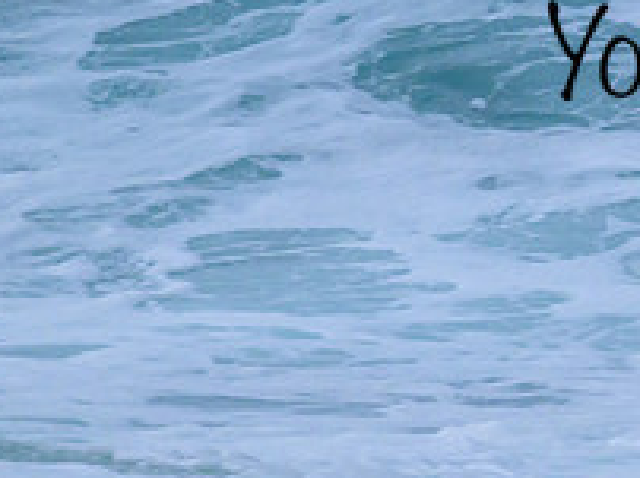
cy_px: -63
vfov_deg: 0.6
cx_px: 1018
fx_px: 48549
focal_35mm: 2629
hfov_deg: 0.8
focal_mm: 680
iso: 1100
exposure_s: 1/1600
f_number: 11
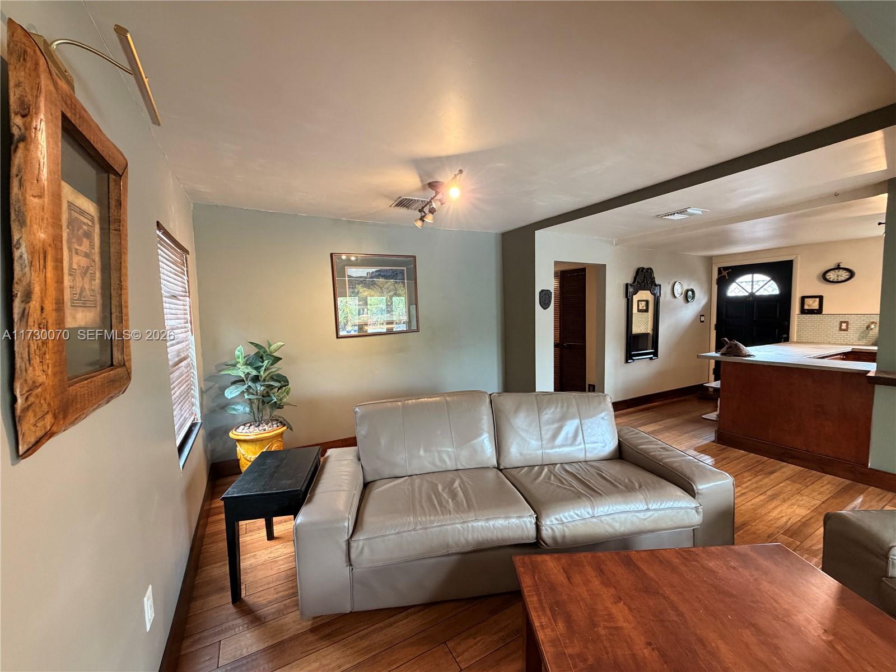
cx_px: 448
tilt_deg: -4.3
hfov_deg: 102.1
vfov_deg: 85.7
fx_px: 362
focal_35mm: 14
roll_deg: +1.9
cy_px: 336
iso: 320
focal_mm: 2.22
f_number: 2.2
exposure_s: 1/60
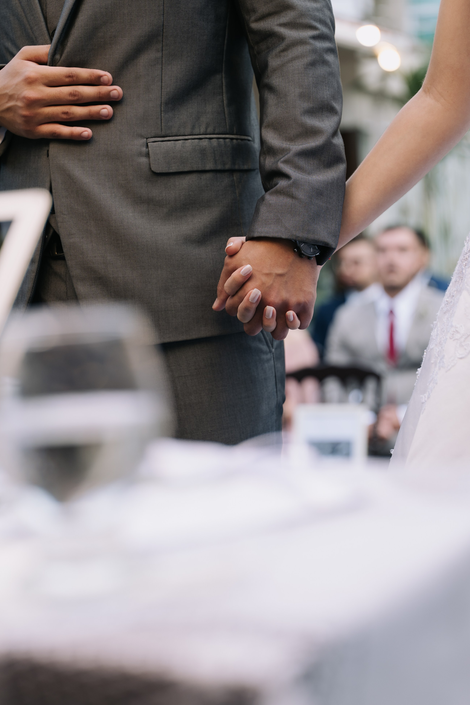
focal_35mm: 77
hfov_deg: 17.7
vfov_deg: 26.3
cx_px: 236
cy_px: 366
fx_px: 1508
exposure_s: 1/125
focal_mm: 70
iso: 320
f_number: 2.8
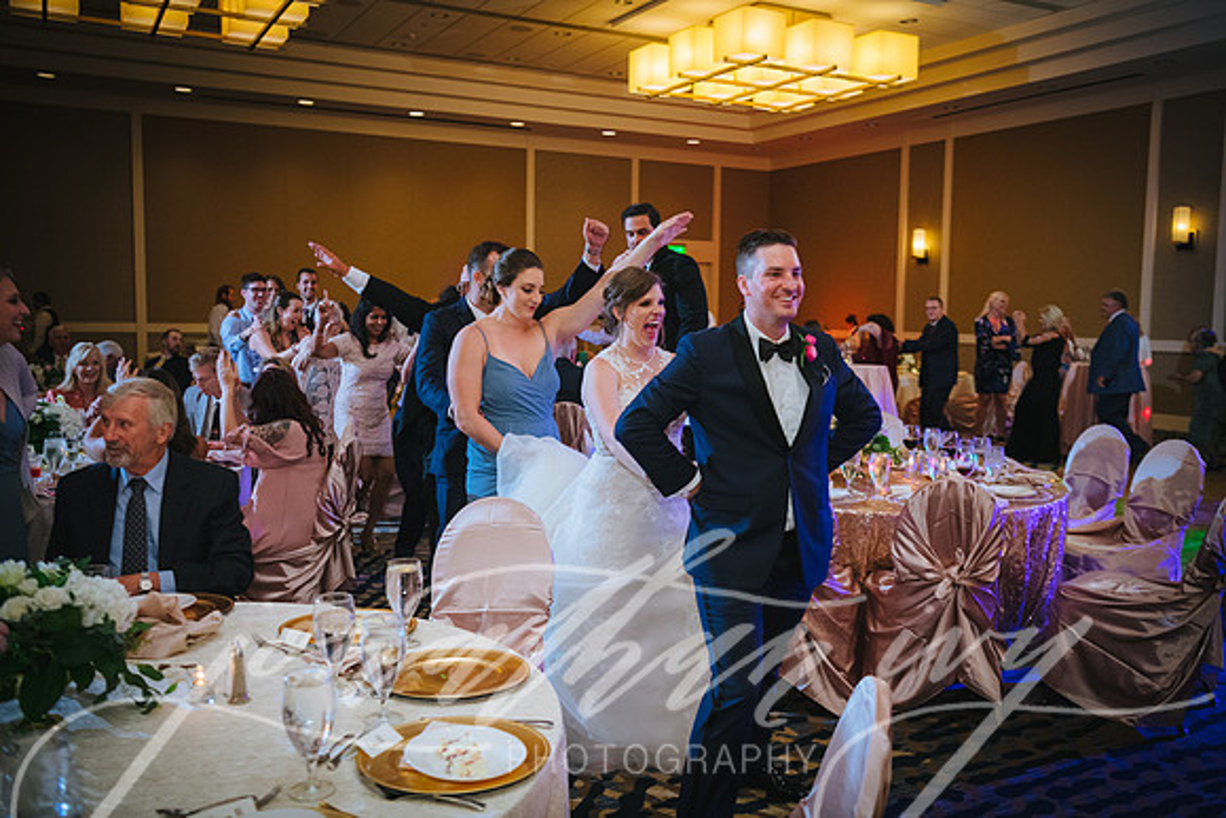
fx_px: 1090
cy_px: 409
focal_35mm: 32
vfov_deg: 41.1
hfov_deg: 58.7
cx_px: 613
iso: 1250
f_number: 2.8
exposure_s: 1/80
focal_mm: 32
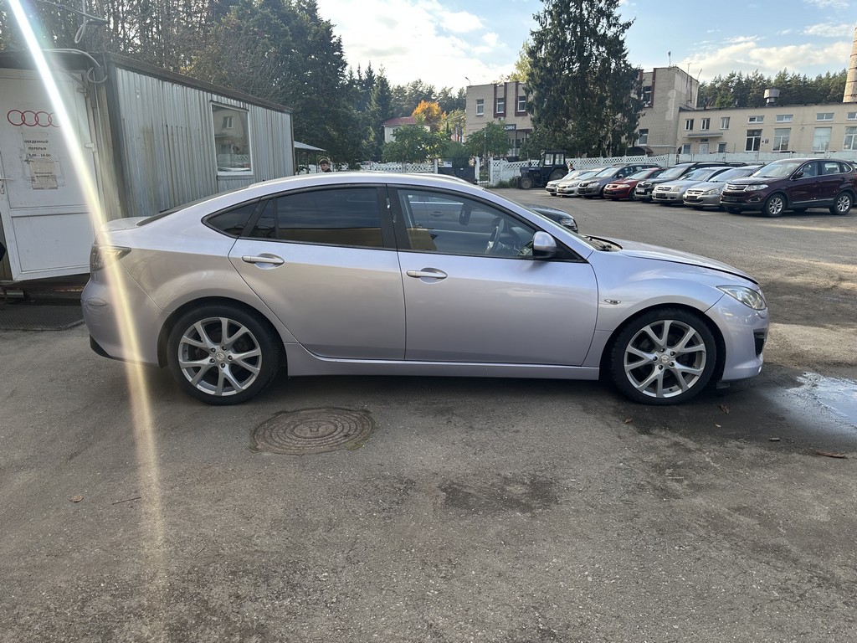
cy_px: 322
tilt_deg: -14.0
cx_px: 428
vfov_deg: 56.8
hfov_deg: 71.6
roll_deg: -2.0
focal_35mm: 24
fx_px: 594
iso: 80
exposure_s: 1/864
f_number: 1.78
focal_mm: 6.86
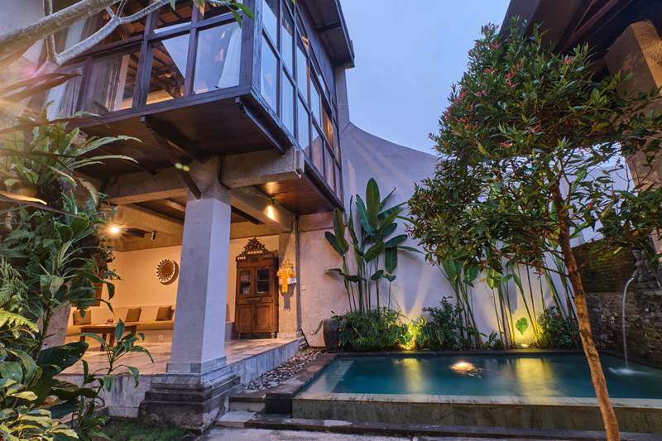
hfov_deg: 100.4
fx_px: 276
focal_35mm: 15
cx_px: 331
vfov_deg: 77.3
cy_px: 220
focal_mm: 10
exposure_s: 2.5
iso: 160
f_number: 16
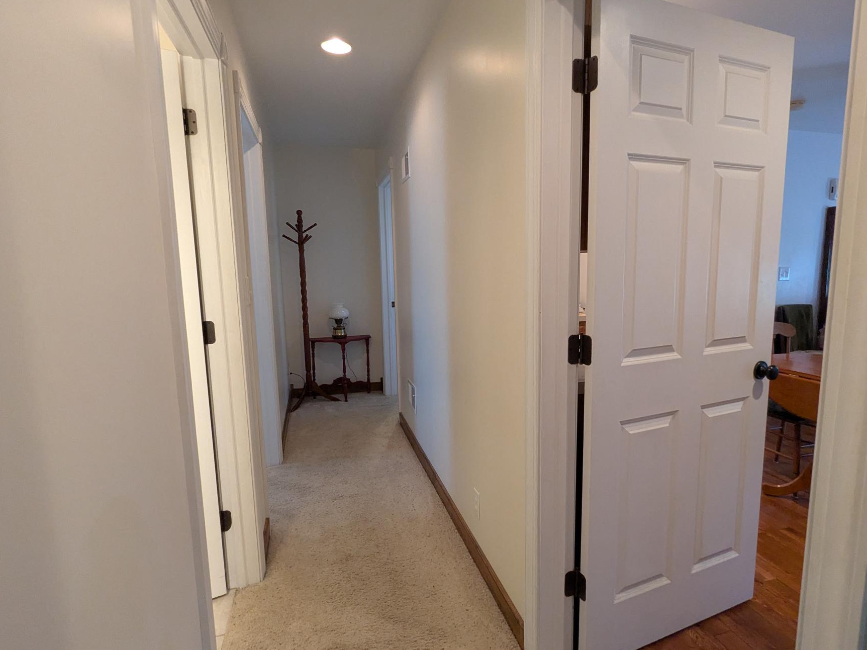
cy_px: 333
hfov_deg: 84.5
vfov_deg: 68.7
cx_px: 464
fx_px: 476
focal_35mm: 19
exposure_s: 1/60
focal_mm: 2.35
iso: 466
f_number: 2.2
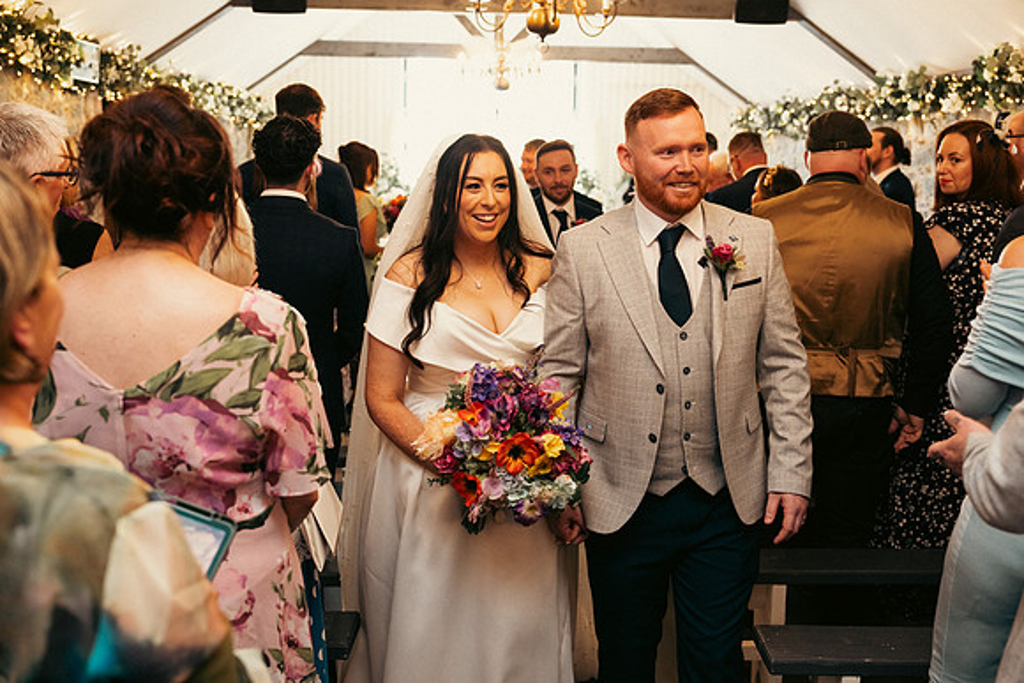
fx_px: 1166
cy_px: 342
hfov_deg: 47.4
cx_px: 512
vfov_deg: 32.6
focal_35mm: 41
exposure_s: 1/160
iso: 2500
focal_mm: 41
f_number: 3.5
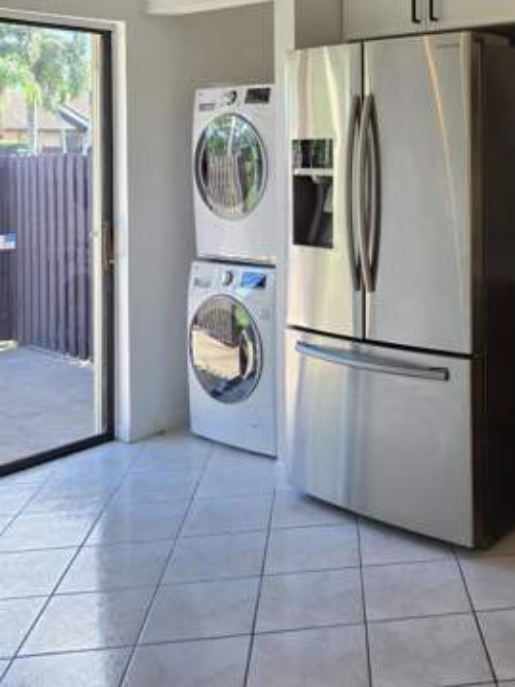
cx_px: 444
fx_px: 814
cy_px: 153
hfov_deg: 33.6
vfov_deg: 43.9
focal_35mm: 41
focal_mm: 5.4
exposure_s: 1/120
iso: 40
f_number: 1.8
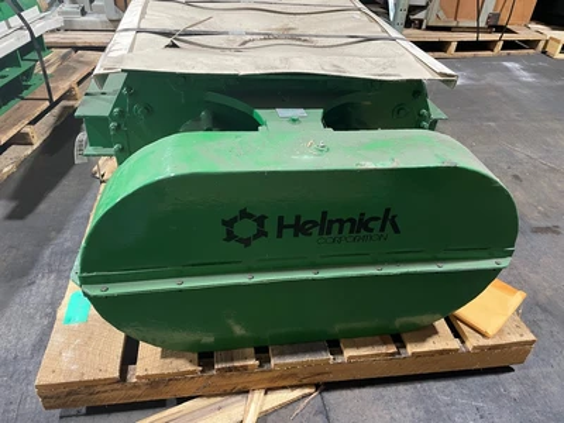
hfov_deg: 67.3
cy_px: 212
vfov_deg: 53.1
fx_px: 424
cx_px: 282
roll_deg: -4.2
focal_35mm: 26
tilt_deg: -36.5
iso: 320
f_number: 1.6
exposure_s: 1/60
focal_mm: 4.2
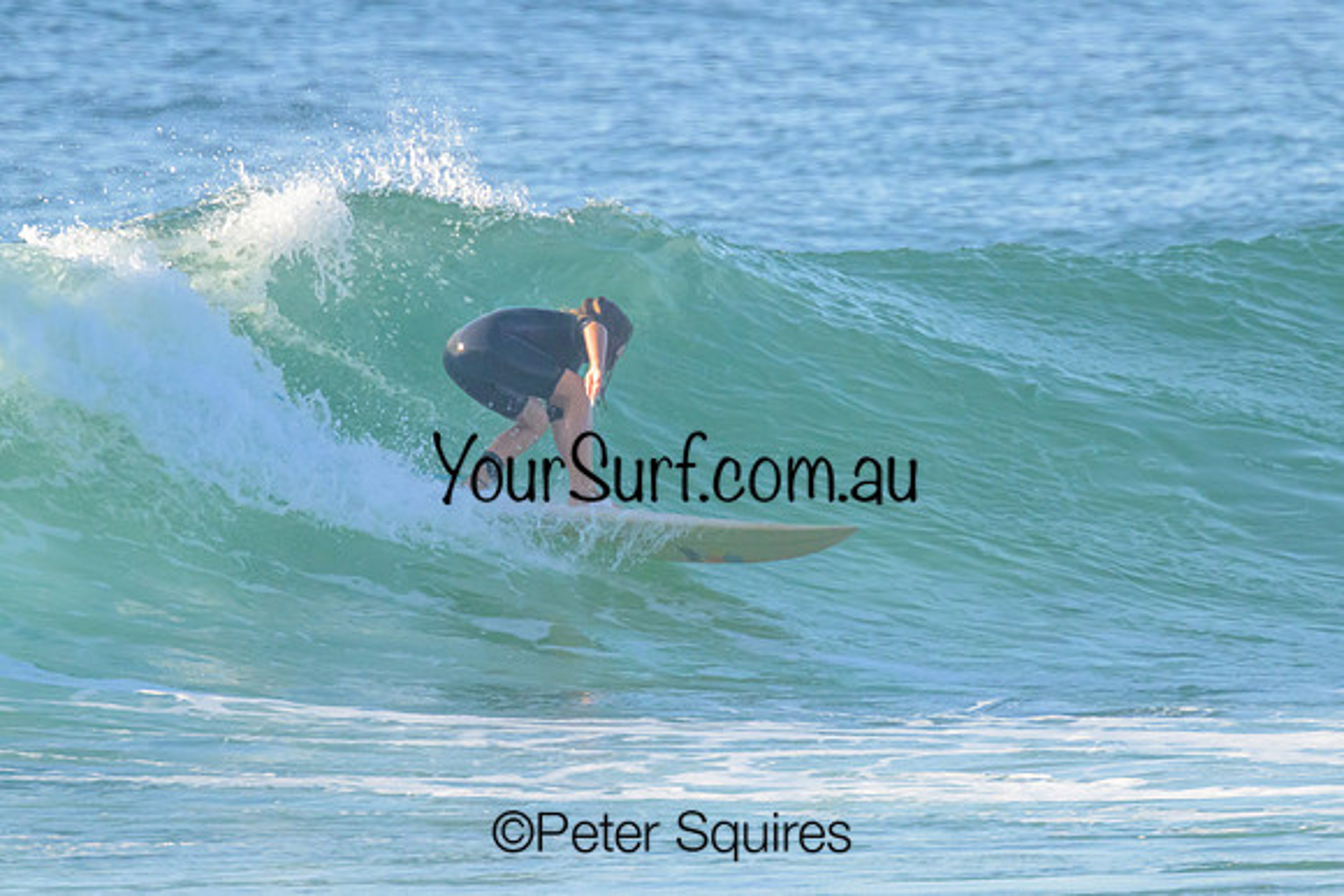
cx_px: 746
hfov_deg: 2.0
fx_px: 38556
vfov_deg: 1.3
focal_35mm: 1033
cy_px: 331
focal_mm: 800
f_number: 11
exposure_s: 1/2000
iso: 2000
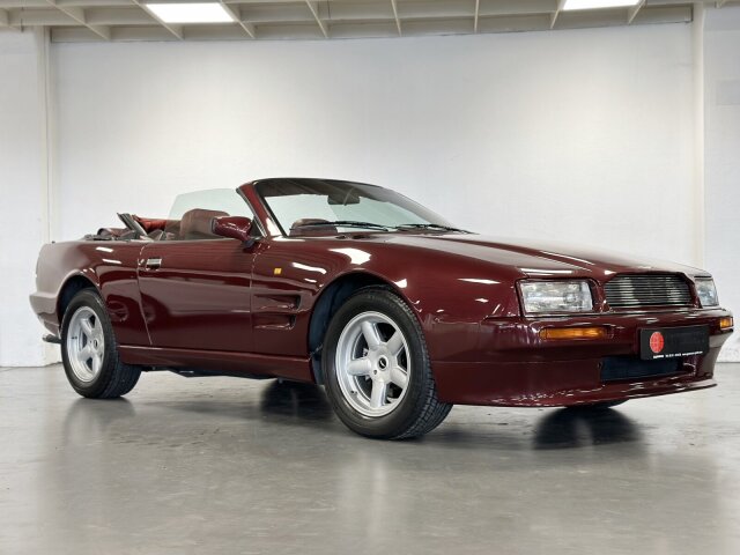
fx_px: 1026
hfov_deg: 39.7
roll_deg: +1.0
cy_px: 278
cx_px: 370
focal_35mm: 48
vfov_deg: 30.3
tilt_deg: -0.5
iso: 64
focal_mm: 6.86
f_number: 1.78
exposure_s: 1/50
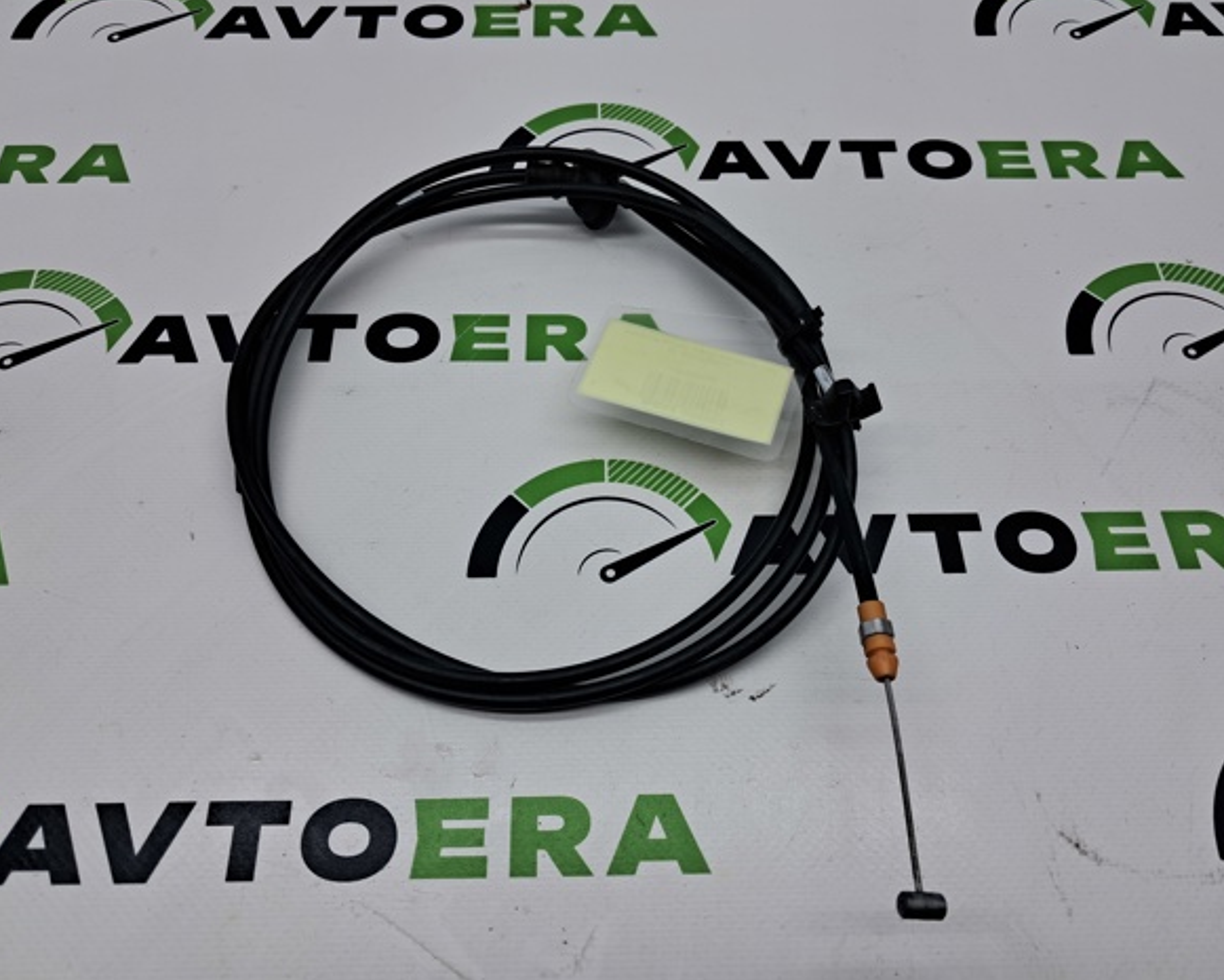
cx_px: 619
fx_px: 1051
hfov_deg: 60.4
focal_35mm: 29
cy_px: 486
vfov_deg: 50.0
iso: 50
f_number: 1.8
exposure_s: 1/100
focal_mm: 4
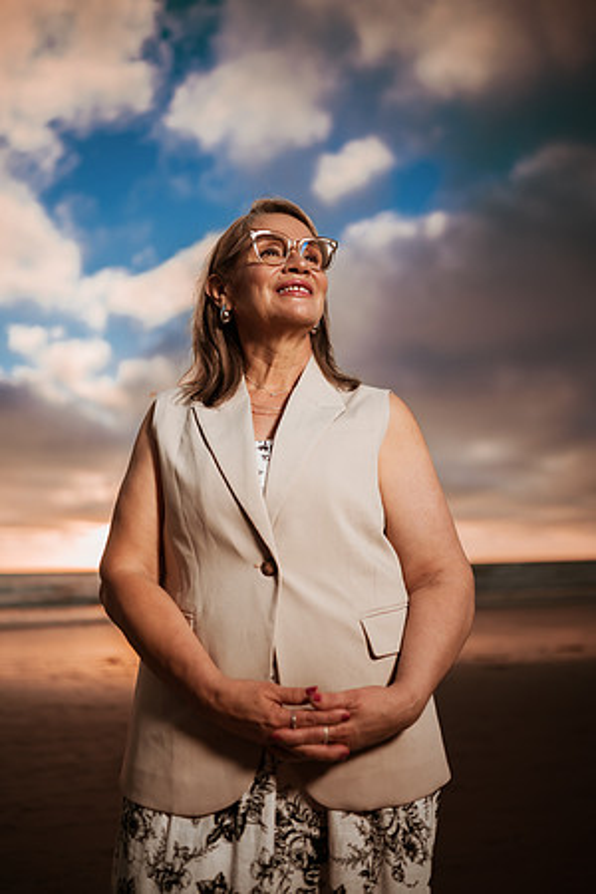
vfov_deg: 54.4
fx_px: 869
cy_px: 447
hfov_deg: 37.9
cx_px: 298
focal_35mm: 35
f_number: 1.8
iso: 50
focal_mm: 35
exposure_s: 1/4000
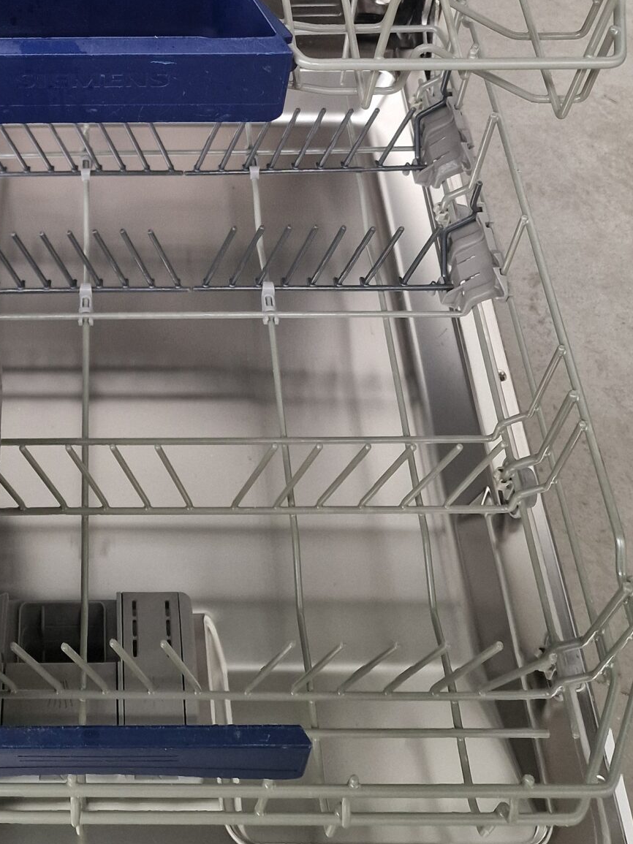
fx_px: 1244
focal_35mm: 51
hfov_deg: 27.7
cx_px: 83
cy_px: 5
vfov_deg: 34.2
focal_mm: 6.4
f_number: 1.8
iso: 160
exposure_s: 1/100
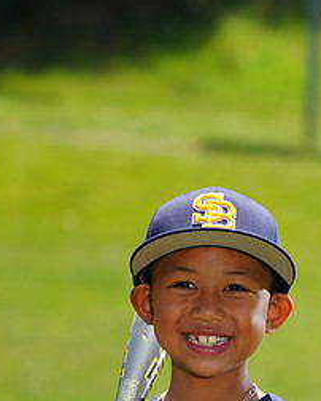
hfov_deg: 3.6
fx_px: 5077
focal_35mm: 428
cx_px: 137
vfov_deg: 4.5
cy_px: 444
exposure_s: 1/250
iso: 100
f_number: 8
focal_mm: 198
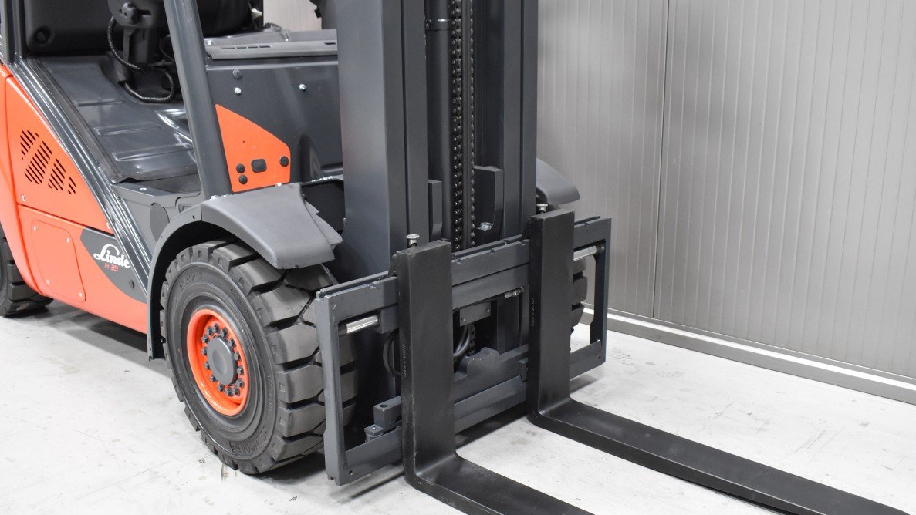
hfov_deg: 54.6
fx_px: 887
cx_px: 458
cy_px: 306
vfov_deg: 32.3
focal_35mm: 37
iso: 1600
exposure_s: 1/20
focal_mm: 23
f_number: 5
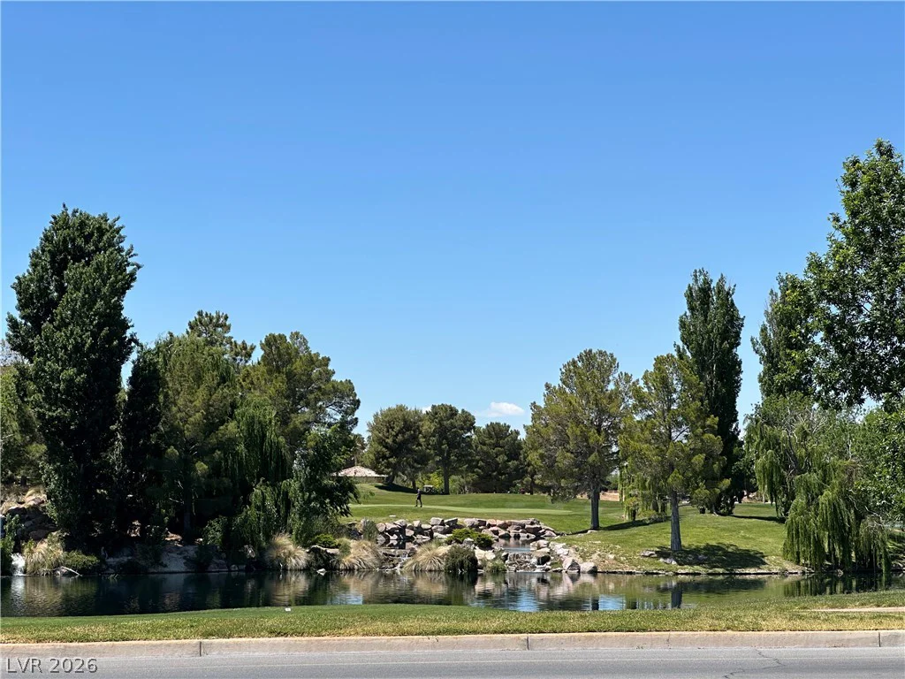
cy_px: 340
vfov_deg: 19.1
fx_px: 2013
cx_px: 452
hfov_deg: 25.3
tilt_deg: +4.3
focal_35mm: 77
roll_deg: +0.2
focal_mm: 9
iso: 32
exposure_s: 1/874
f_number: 2.8
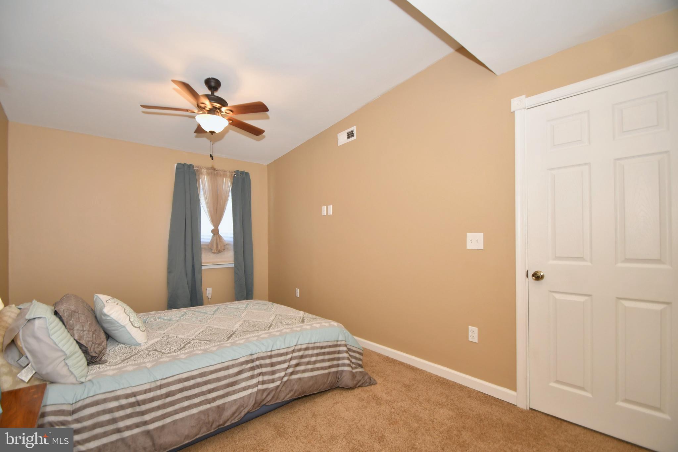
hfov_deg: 100.4
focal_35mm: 15
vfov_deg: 77.3
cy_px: 226
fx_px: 282
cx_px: 339
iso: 400
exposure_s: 1/100
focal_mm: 10
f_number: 4
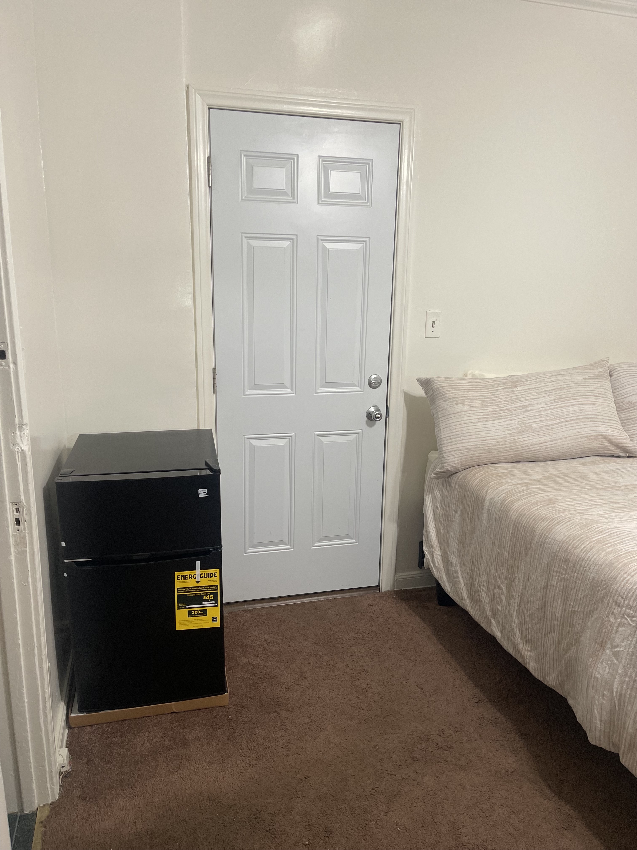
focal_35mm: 26
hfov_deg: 53.1
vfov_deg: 67.3
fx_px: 638
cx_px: 318
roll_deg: -0.4
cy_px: 425
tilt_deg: -12.9
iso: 160
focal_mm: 5.1
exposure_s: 1/60
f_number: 1.6
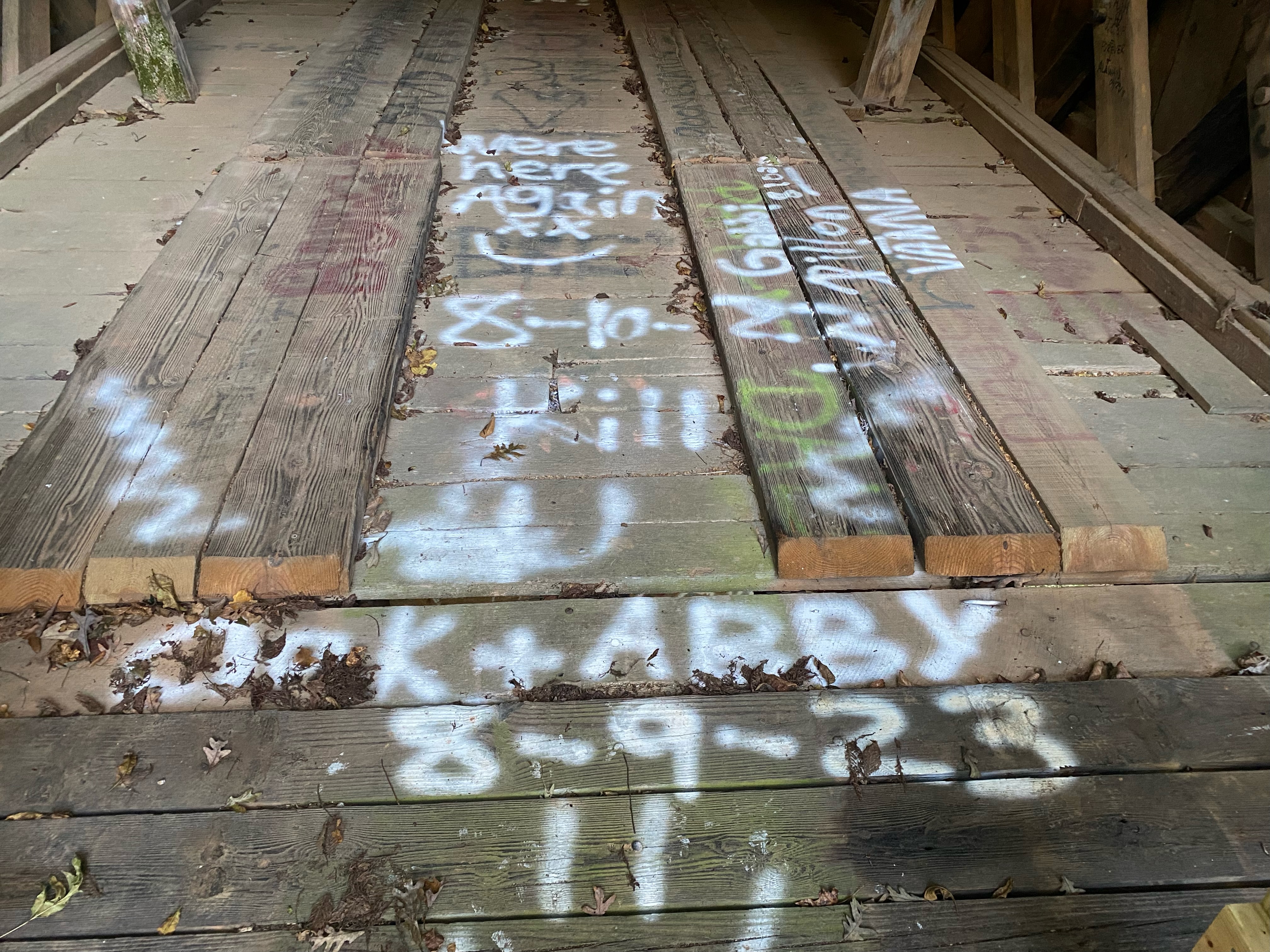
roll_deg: -2.2
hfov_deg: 67.3
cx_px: 635
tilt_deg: -36.5
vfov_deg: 53.1
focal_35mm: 26
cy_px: 476
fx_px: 954
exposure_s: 1/60
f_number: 1.8
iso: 320
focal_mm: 4.25
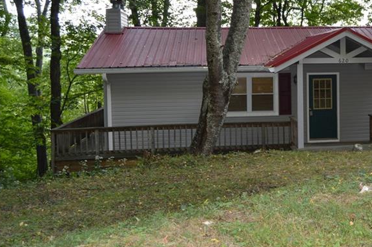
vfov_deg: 27.7
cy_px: 68
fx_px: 496
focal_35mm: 48
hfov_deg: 39.4
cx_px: 301
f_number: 4
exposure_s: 1/125
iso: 200
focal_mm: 18
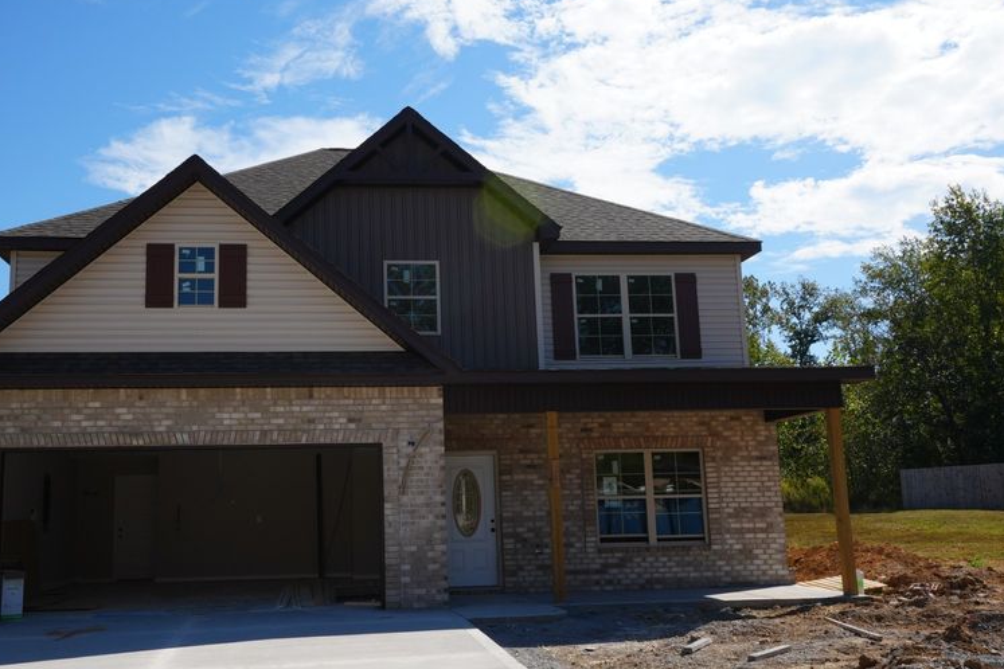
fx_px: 1032
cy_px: 334
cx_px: 409
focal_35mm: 37
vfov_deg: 35.9
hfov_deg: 51.6
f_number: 9.5
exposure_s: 1/200
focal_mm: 18
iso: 100
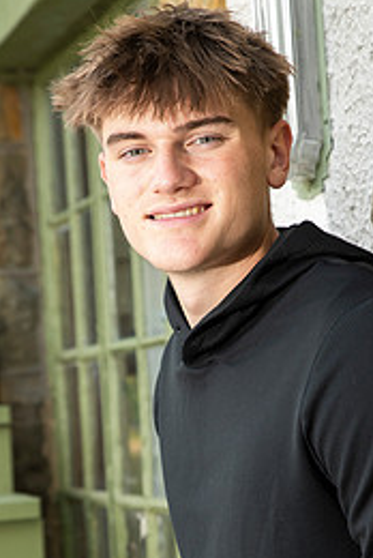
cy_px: 455
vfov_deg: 16.8
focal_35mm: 121
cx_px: 217
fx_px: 1875
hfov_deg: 11.4
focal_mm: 70
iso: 320
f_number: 5.6
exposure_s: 1/160
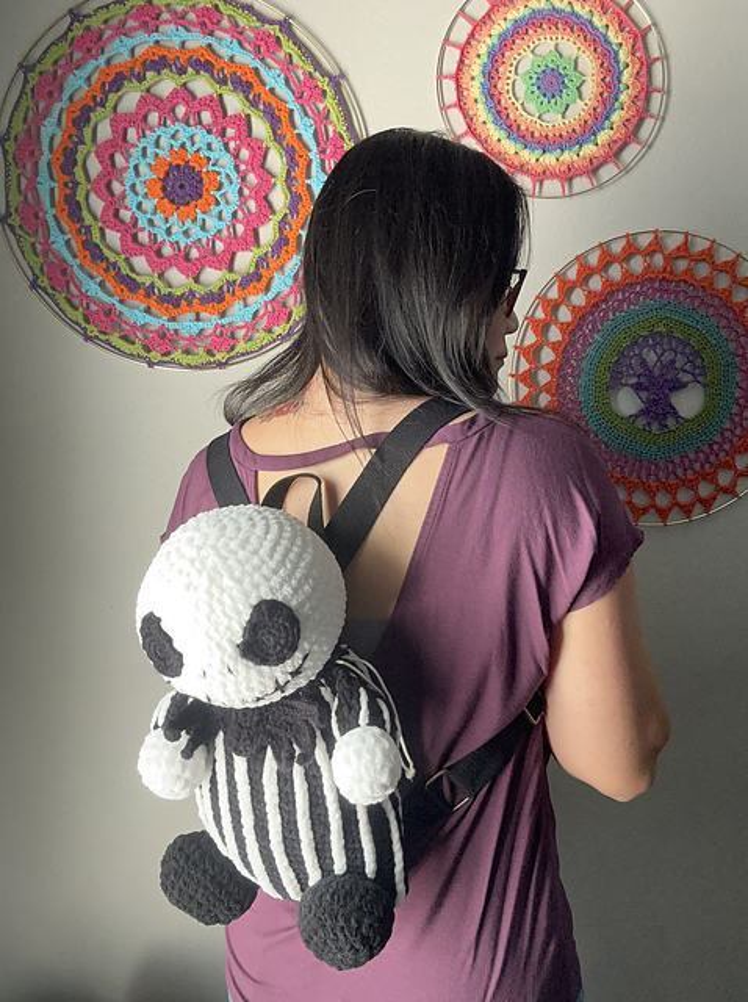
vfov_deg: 60.0
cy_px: 501
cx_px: 374
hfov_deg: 46.7
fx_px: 867
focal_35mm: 30
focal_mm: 2.69
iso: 125
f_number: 1.9
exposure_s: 1/60
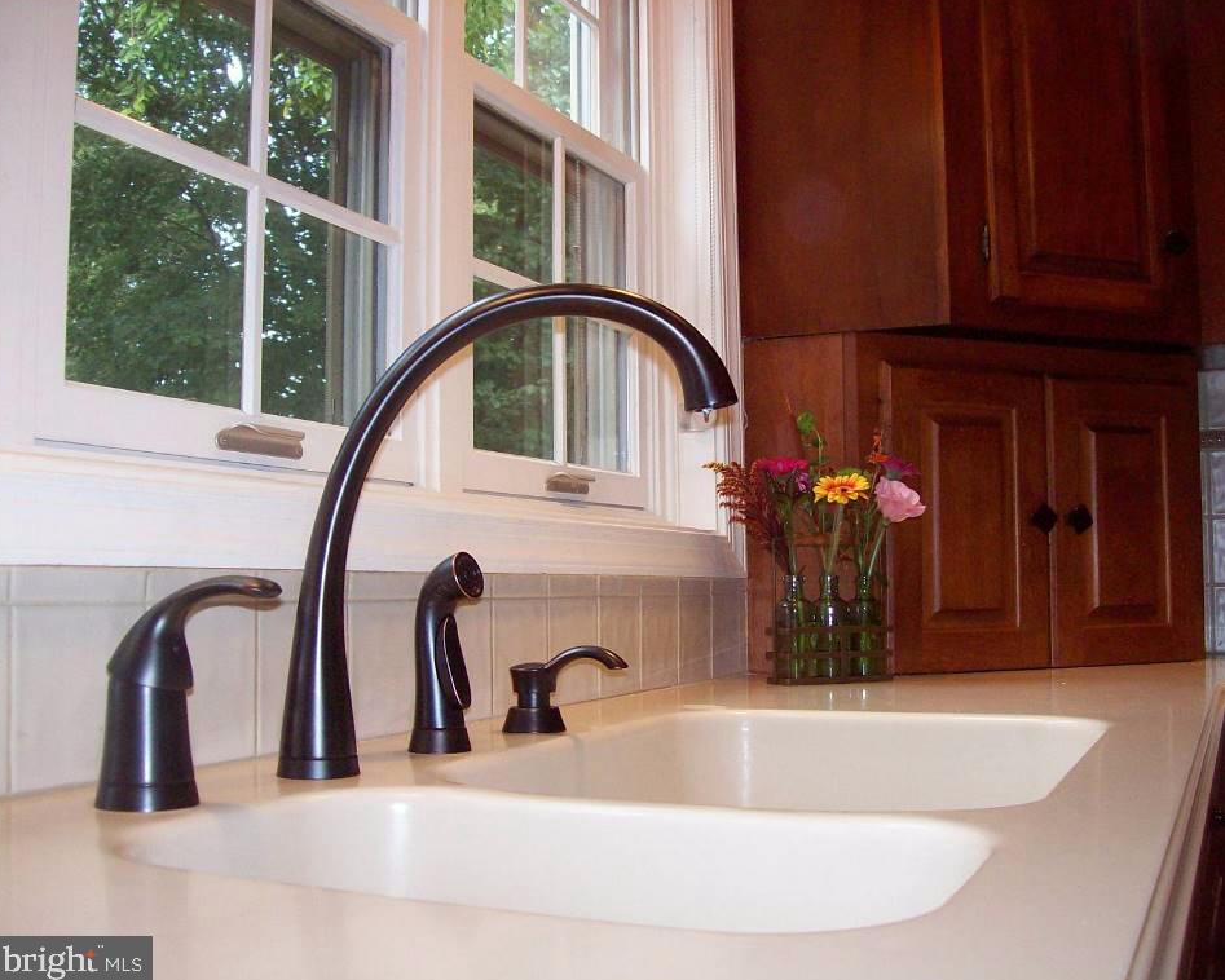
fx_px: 1378
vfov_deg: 39.2
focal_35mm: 38
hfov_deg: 47.9
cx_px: 653
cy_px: 493
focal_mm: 6
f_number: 2.7
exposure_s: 1/64
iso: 140
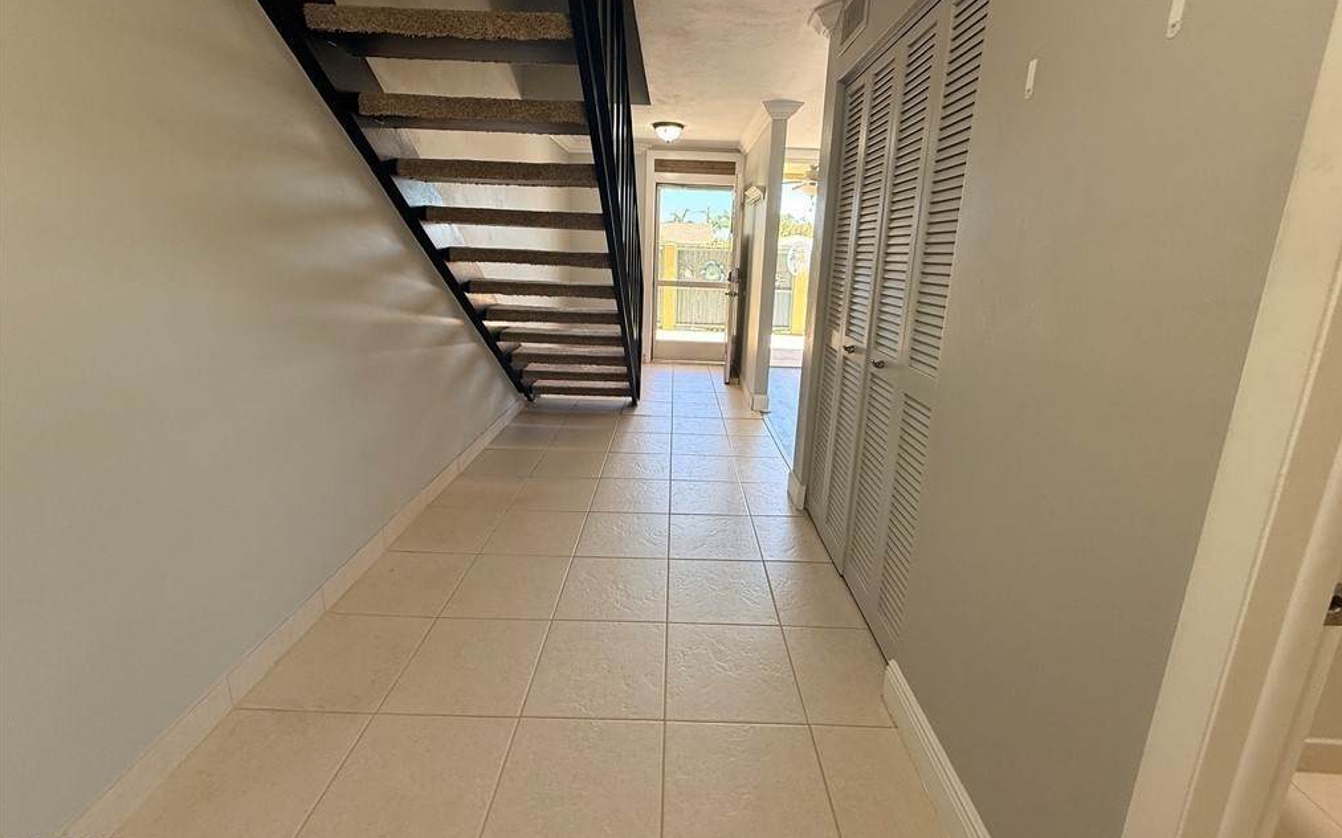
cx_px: 676
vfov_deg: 74.5
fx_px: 549
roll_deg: -2.6
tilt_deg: -11.7
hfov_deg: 101.5
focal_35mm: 15
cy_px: 367
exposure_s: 1/120
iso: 125
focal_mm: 2.22
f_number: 2.2
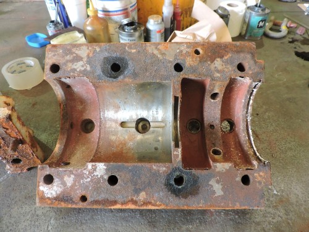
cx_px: 154
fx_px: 214
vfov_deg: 56.8
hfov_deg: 71.6
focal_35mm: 24
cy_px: 116
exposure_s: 1/30
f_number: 3
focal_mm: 4.3
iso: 400
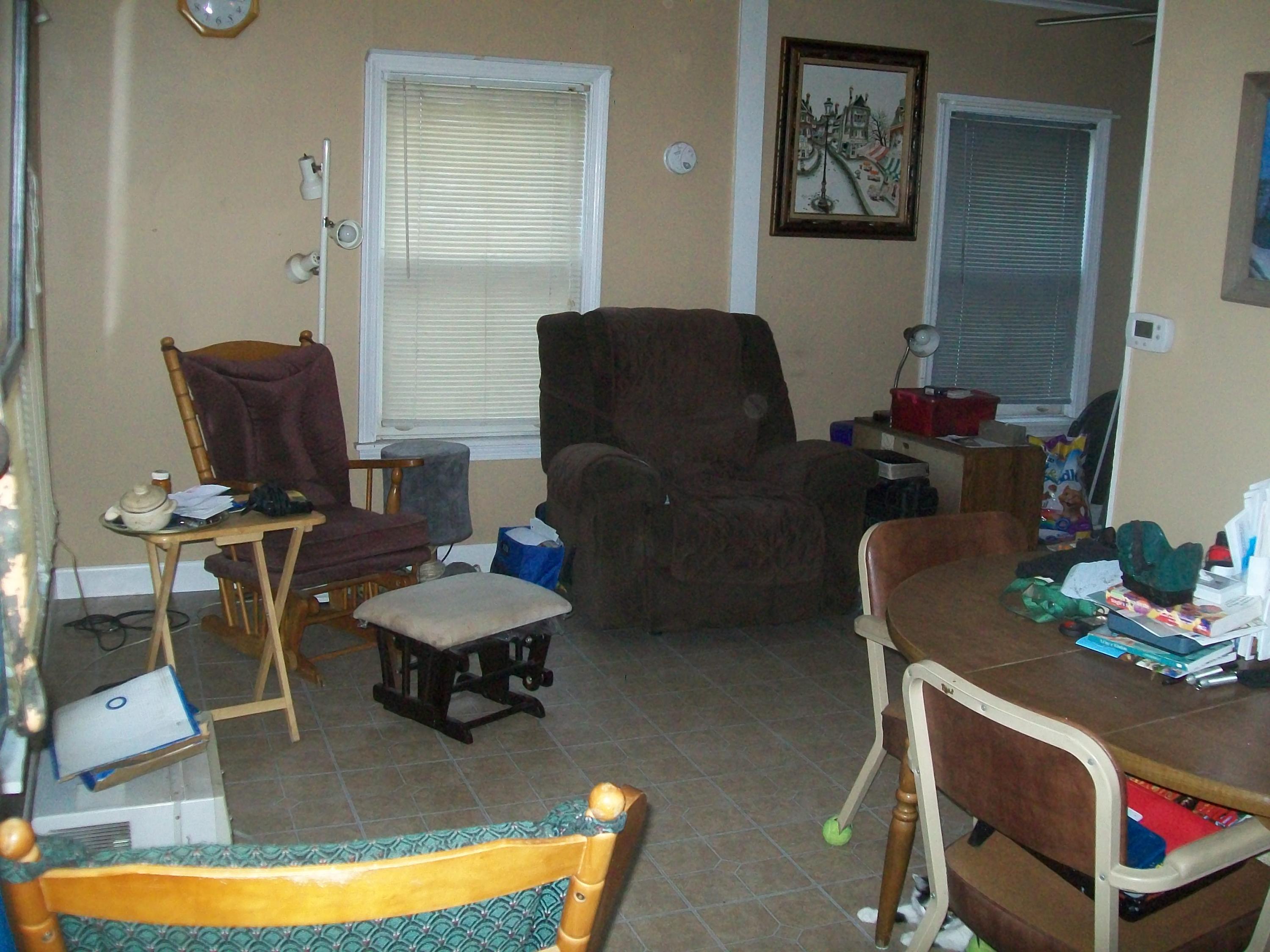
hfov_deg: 51.4
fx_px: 1321
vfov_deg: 39.7
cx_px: 635
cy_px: 476
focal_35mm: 36
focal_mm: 6
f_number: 2.7
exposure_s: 1/125
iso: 200
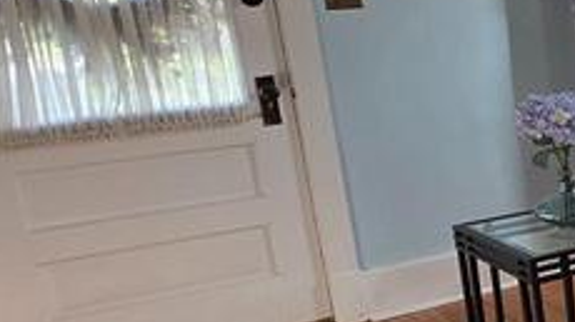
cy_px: 162
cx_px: 1035
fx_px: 960
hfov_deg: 21.6
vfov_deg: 19.1
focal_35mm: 63
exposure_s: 1/120
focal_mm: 2.2
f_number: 1.9
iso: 50
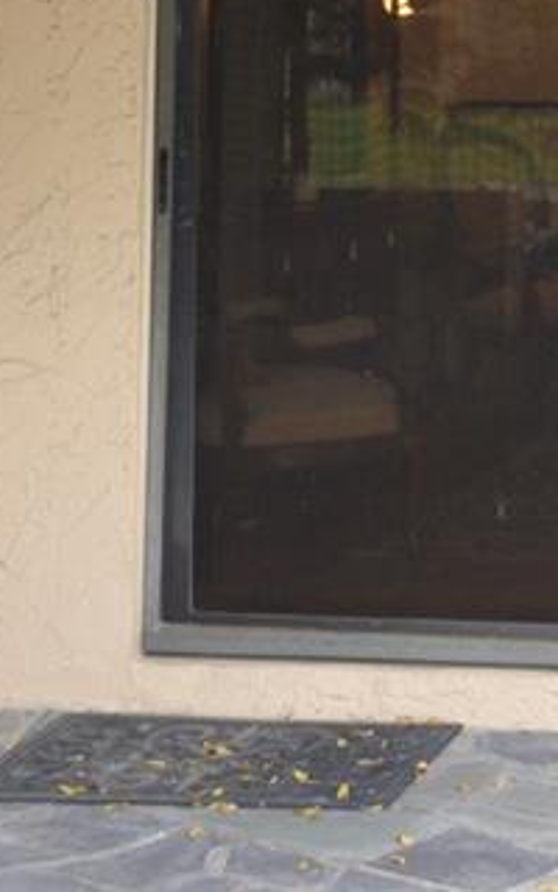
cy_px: -198
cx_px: 869
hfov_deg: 12.0
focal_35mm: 103
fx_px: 2506
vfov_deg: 19.0
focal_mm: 18
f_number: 4
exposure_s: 1/125
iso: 400
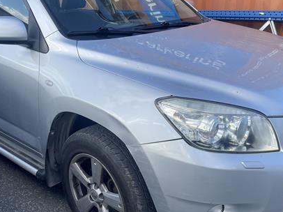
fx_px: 335
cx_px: 103
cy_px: 120
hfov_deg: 45.3
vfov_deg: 35.1
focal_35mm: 41
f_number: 1.6
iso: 32
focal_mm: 4.2
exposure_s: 1/917
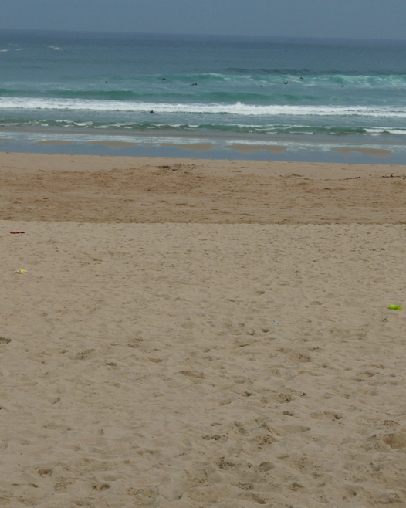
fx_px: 1848
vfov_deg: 15.6
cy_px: 224
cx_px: 230
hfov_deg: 12.5
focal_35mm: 123
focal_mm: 32.6
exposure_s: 1/640
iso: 200
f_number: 5.6
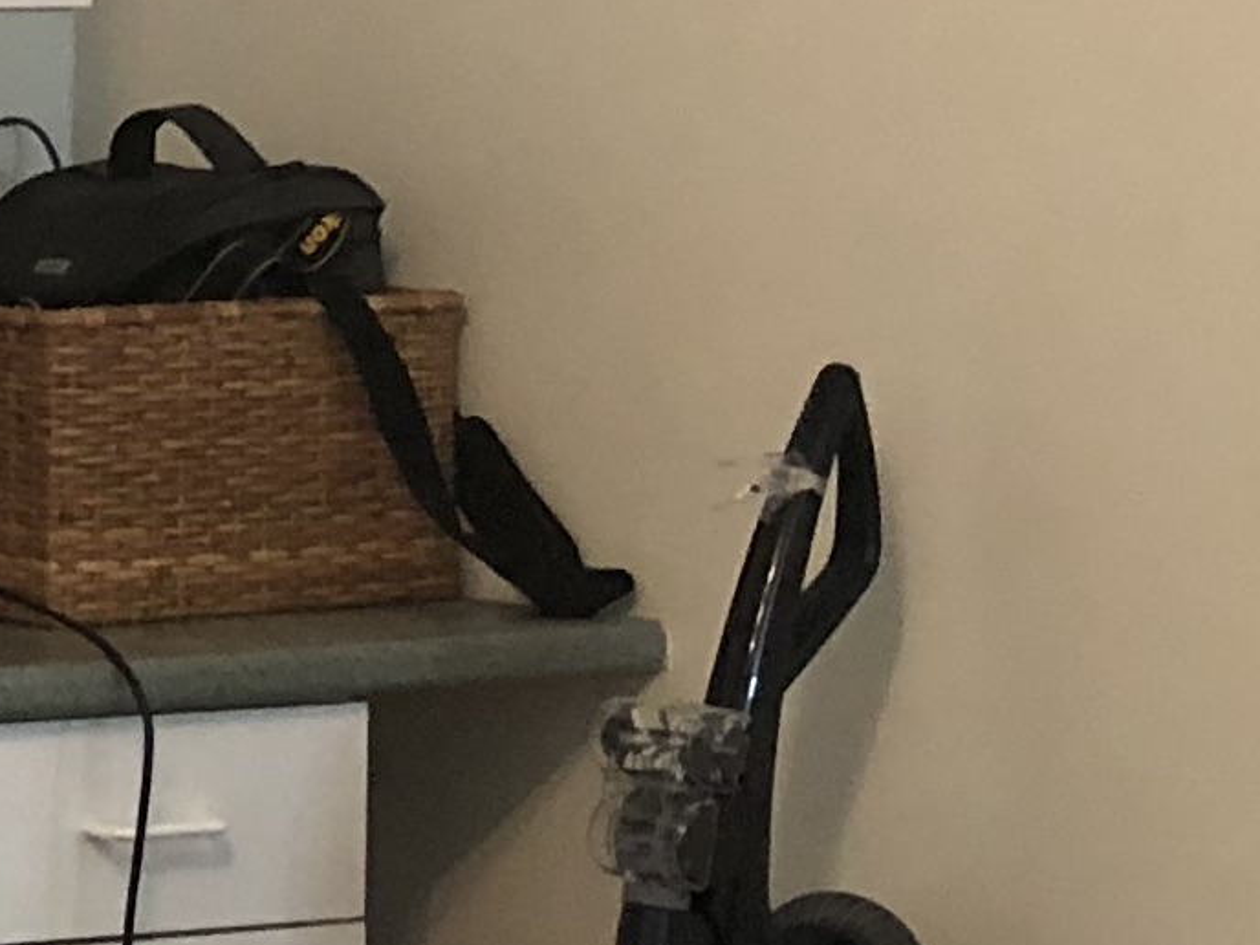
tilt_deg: -2.1
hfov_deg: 10.5
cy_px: 342
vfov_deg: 9.0
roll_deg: +1.5
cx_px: -1641
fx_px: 5969
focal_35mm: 164
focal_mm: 3.99
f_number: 1.8
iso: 64
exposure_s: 1/15
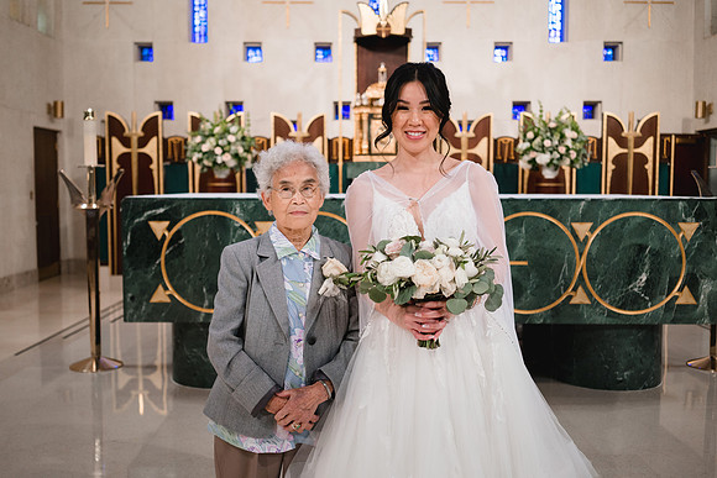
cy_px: 239
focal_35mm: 36
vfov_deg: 36.7
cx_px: 352
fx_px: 720
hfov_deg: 52.9
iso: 1000
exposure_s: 1/200
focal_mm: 35
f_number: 3.2
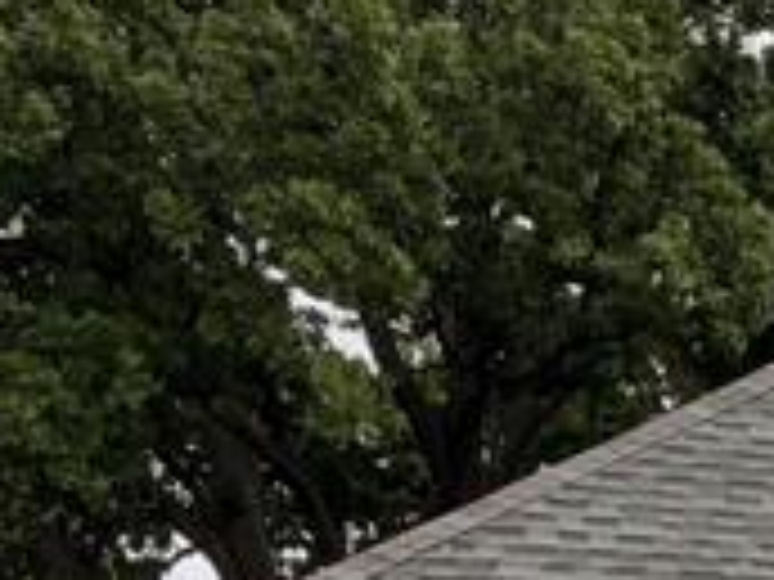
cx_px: 2052
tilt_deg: +2.8
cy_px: 913
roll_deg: +1.1
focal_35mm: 143
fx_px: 3197
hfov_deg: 10.9
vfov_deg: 10.0
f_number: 1.8
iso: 64
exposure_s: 1/1754
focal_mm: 6.93
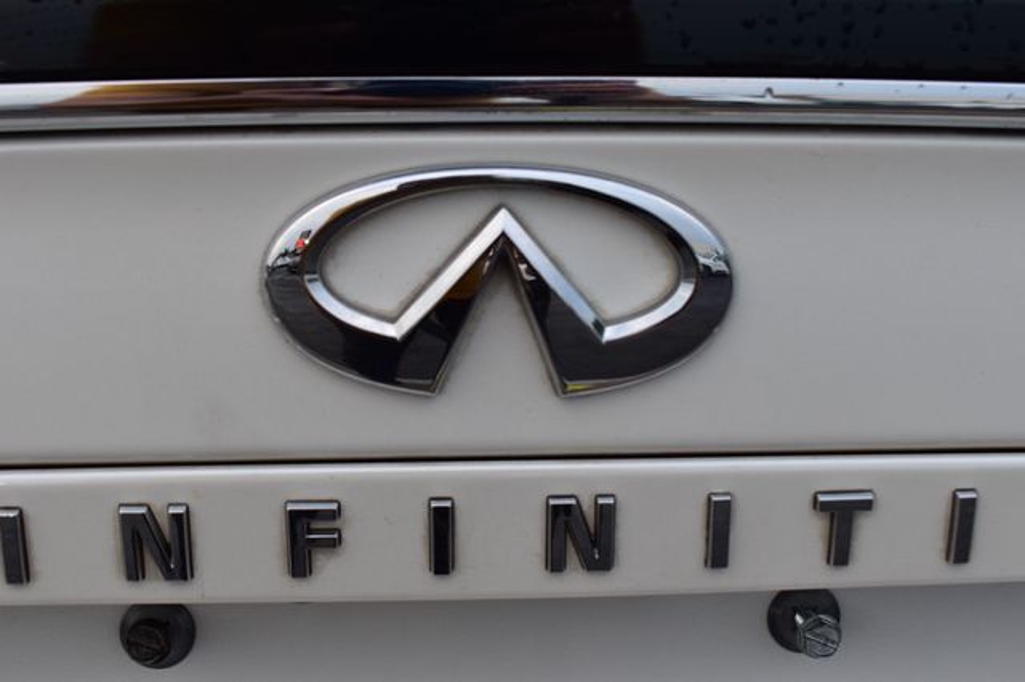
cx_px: 512
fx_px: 1451
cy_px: 341
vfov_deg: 26.5
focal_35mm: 51
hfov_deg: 38.9
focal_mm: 34
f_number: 8
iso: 400
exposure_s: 1/80
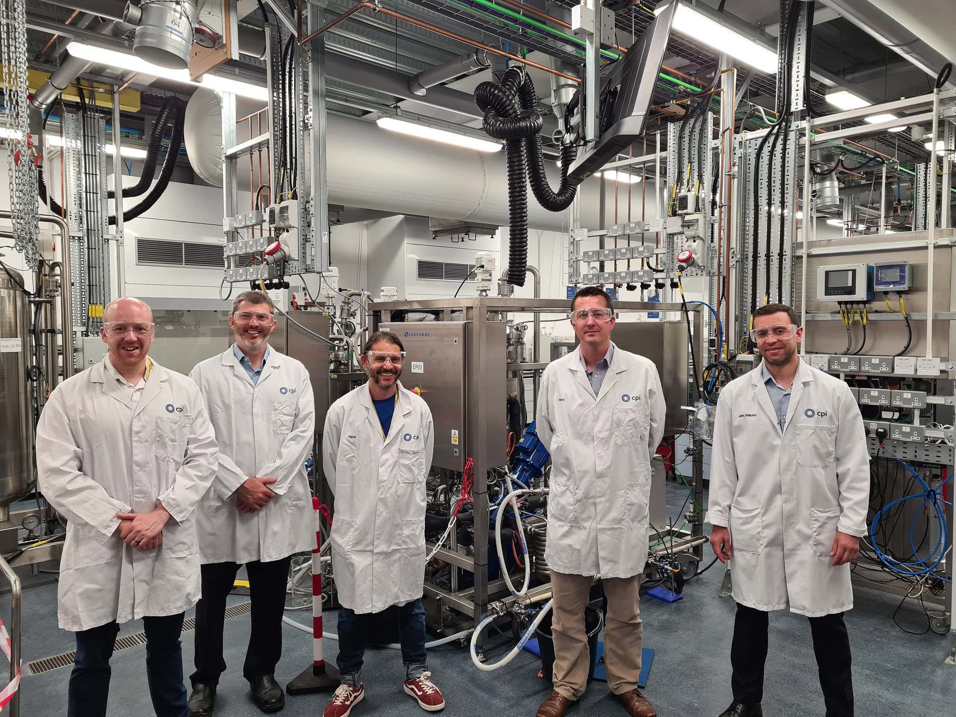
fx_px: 718
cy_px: 358
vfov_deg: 53.1
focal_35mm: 26
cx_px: 478
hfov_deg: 67.3
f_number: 1.8
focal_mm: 5.4
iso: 100
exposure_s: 1/50
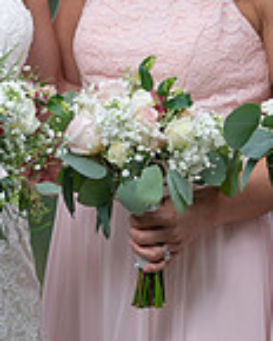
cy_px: -64
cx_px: -55
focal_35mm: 402
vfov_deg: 4.8
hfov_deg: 3.8
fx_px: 4060
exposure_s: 1/250
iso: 100
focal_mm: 100
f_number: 4
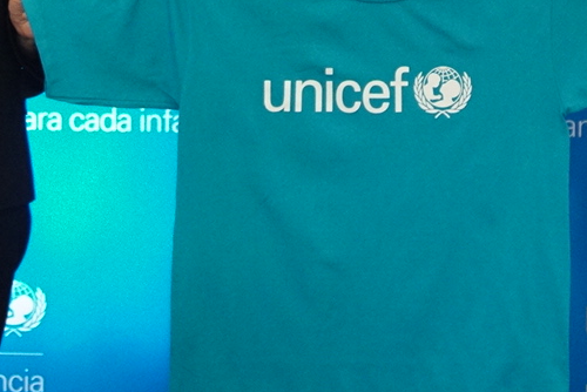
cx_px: 290
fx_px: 2529
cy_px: -150
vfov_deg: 8.7
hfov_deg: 13.2
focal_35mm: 155
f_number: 4
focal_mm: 32
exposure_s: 1/100
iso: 2500
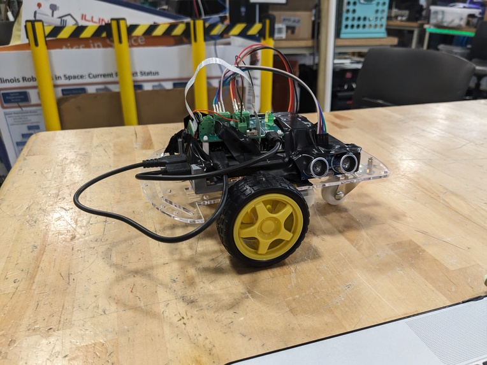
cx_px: 244
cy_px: 182
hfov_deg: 65.3
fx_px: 380
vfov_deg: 51.4
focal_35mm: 27
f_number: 1.73
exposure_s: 1/120
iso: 256
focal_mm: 4.38
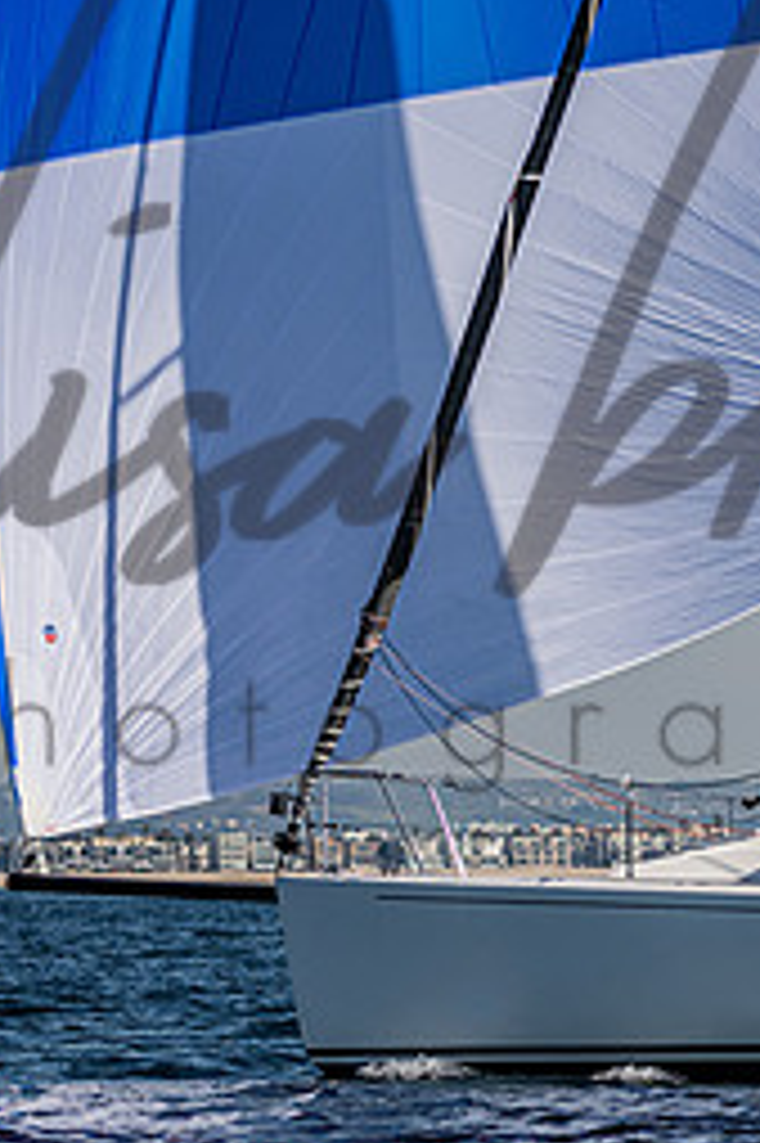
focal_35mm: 271
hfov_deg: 5.0
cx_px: 985
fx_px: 8593
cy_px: 543
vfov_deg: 7.6
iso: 400
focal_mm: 100
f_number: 4.5
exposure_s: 1/6400
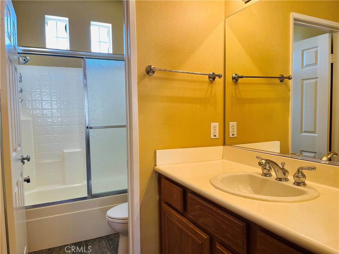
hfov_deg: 67.3
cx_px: 170
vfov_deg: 53.1
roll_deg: +1.1
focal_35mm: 26
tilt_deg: -3.8
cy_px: 127
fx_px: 255
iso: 80
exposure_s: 1/120
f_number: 1.6
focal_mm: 5.1
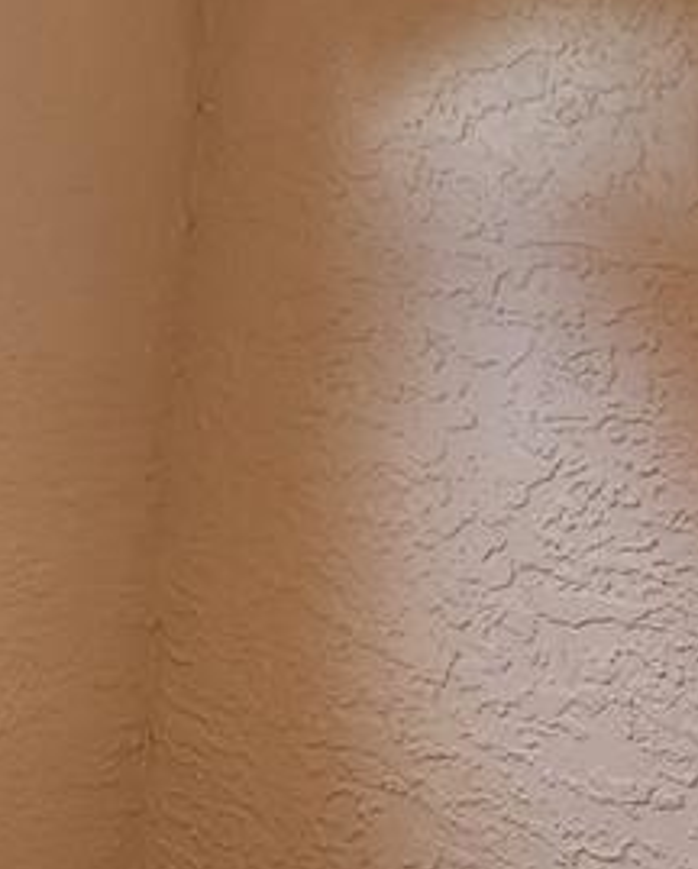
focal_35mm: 100
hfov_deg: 14.6
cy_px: 688
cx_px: -262
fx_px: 2576
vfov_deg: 19.0
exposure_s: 1/120
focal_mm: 5.4
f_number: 1.8
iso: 125
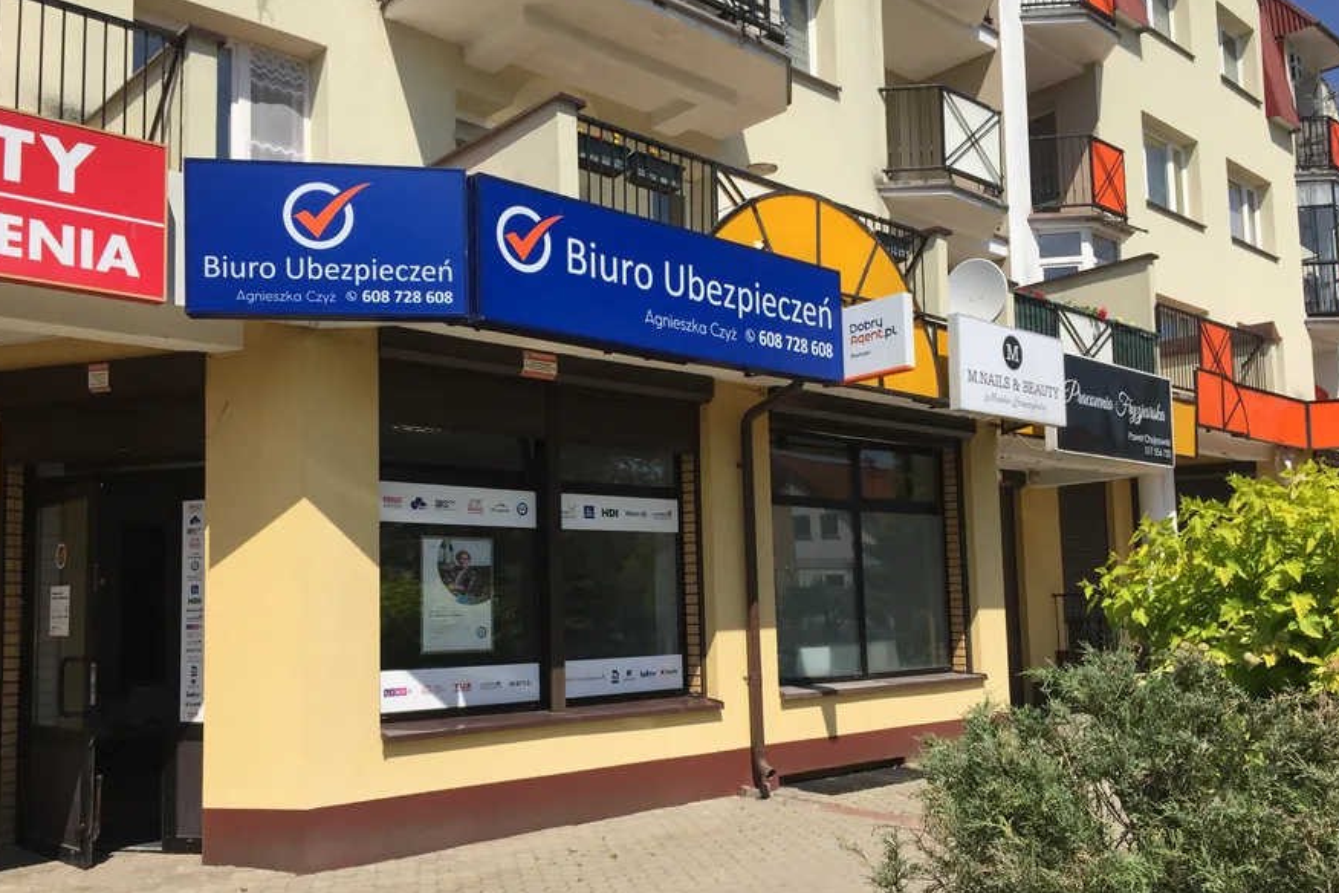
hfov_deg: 60.3
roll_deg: +0.9
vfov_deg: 42.2
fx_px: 1153
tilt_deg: +5.5
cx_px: 666
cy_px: 510
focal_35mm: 31
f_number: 2.2
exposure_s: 1/2639
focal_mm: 4.15
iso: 32
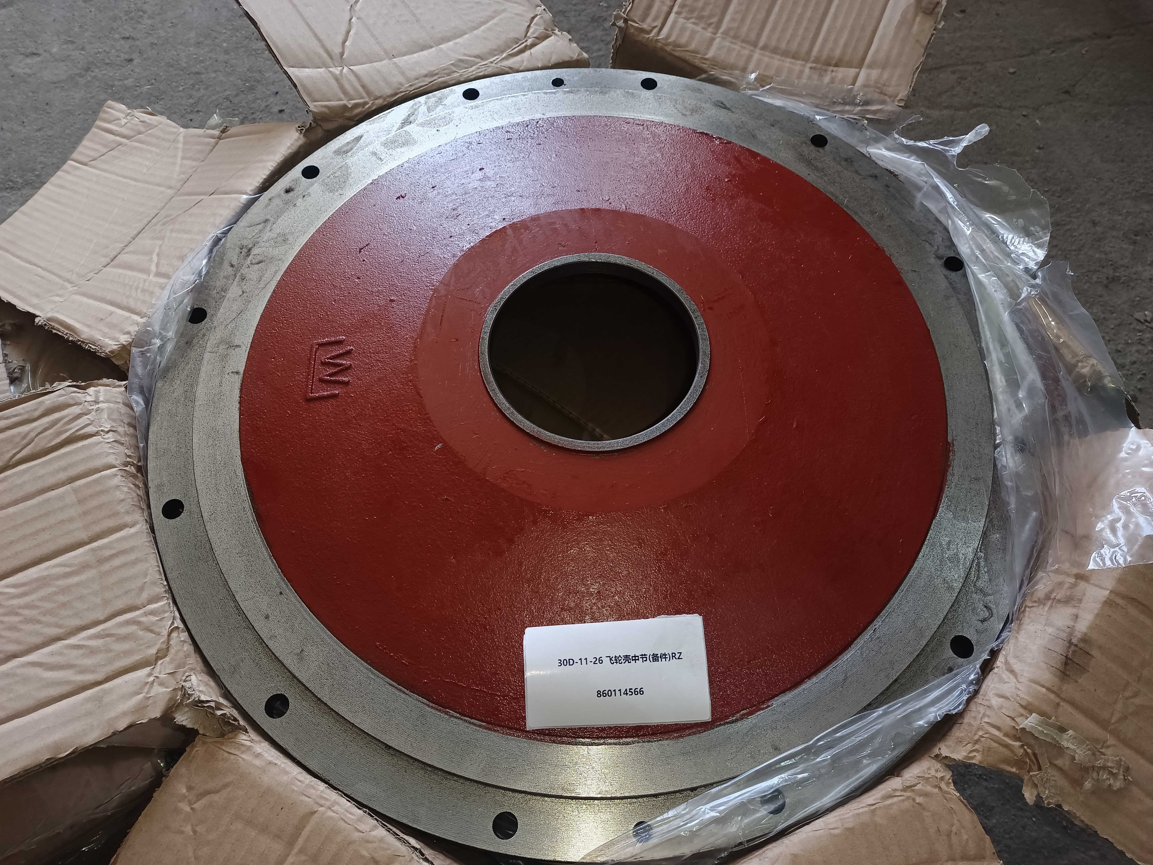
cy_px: 432
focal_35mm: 25
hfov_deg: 69.4
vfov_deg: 54.9
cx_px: 576
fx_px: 833
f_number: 1.79
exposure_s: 1/100
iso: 539
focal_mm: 4.71
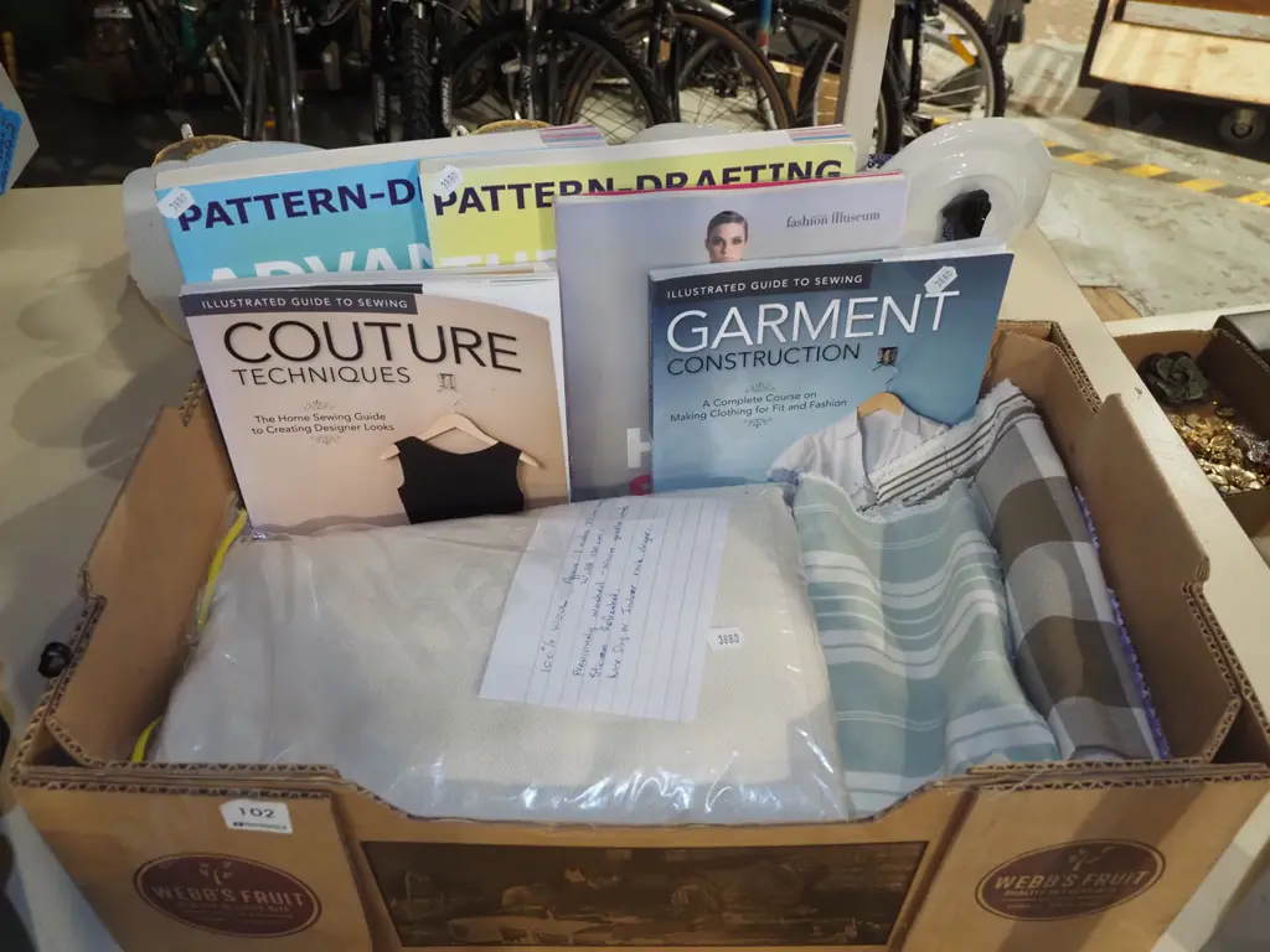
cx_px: 635
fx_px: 1101
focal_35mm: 30
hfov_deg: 60.0
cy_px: 476
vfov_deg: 46.8
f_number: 5
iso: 2500
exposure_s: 1/125
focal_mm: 15
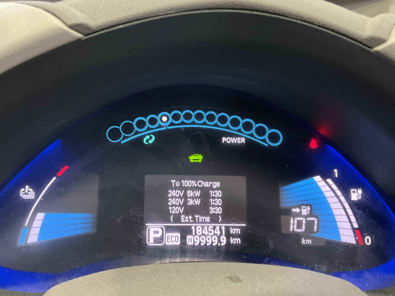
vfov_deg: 39.7
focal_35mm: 36
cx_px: 183
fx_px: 411
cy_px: 150
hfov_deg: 51.3
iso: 250
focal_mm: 3
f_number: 1.8
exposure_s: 1/41
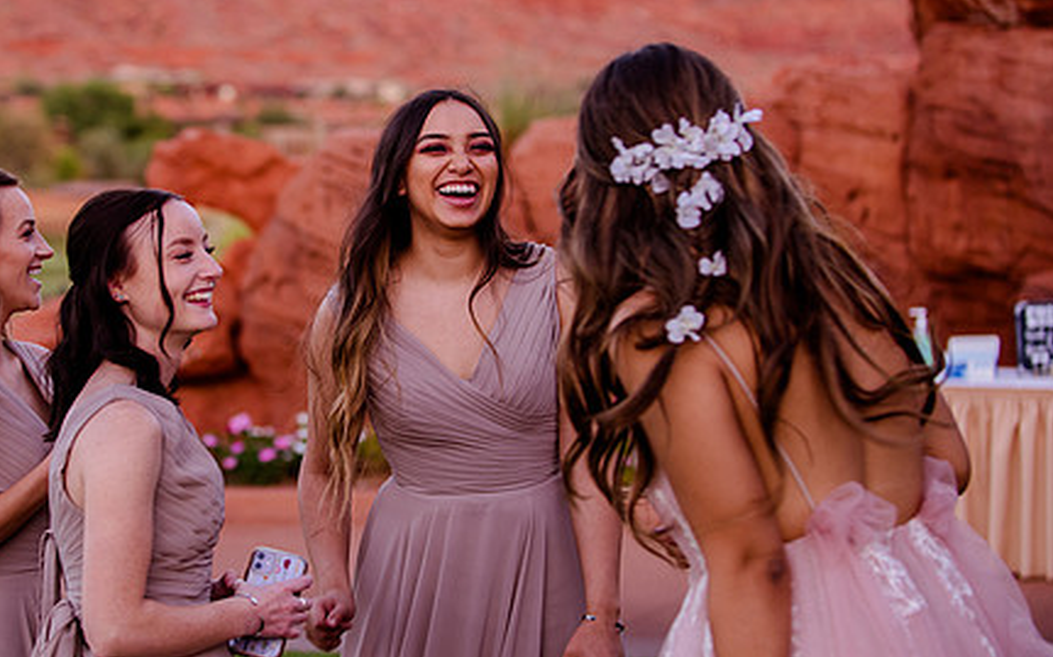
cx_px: 326
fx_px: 3069
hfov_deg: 19.4
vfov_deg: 12.2
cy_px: 274
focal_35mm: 107
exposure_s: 1/250
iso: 500
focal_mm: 70
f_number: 2.8
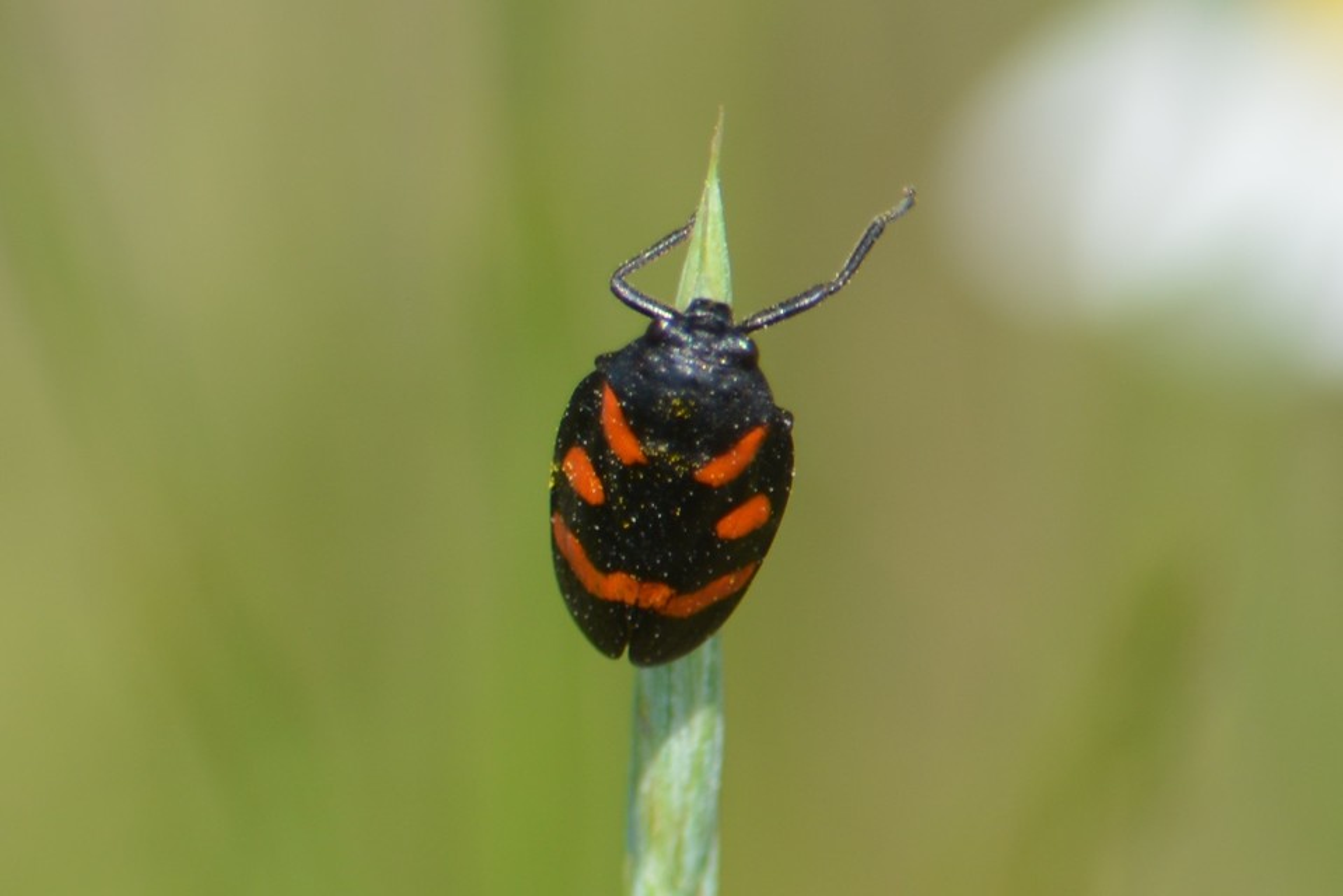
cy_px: 448
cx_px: 672
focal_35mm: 450
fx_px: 16792
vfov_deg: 3.1
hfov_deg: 4.6
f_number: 8
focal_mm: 300
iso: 100
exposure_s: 1/200
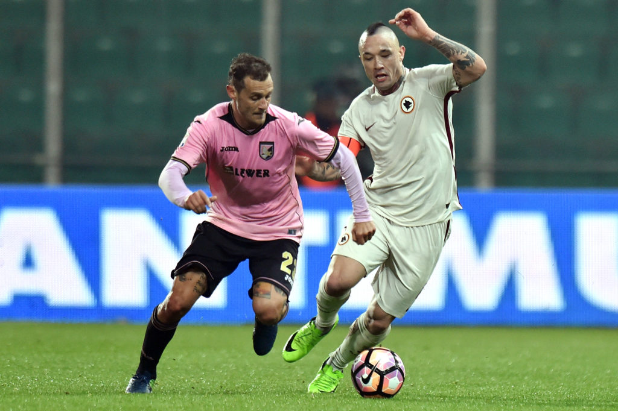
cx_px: 309
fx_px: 9438
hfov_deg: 3.8
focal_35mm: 550
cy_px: 206
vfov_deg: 2.5
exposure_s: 1/1000
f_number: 4
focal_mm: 550
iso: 2000
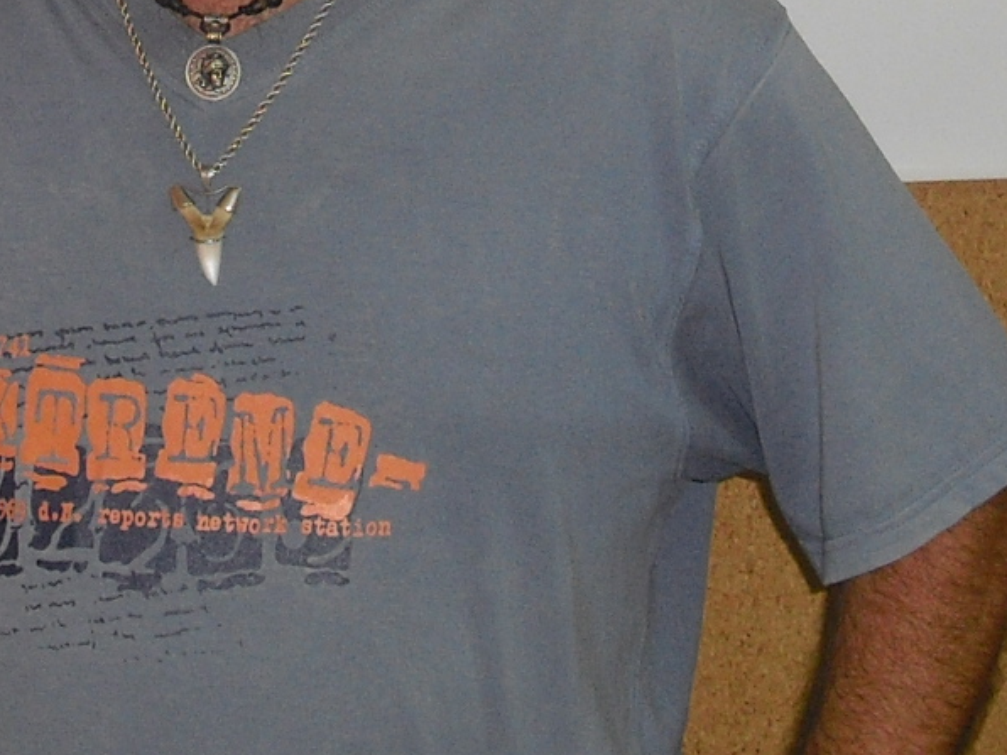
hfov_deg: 13.4
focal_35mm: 147
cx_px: 389
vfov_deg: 9.9
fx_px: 4276
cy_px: -262
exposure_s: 1/100
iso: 100
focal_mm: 6.2
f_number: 2.8
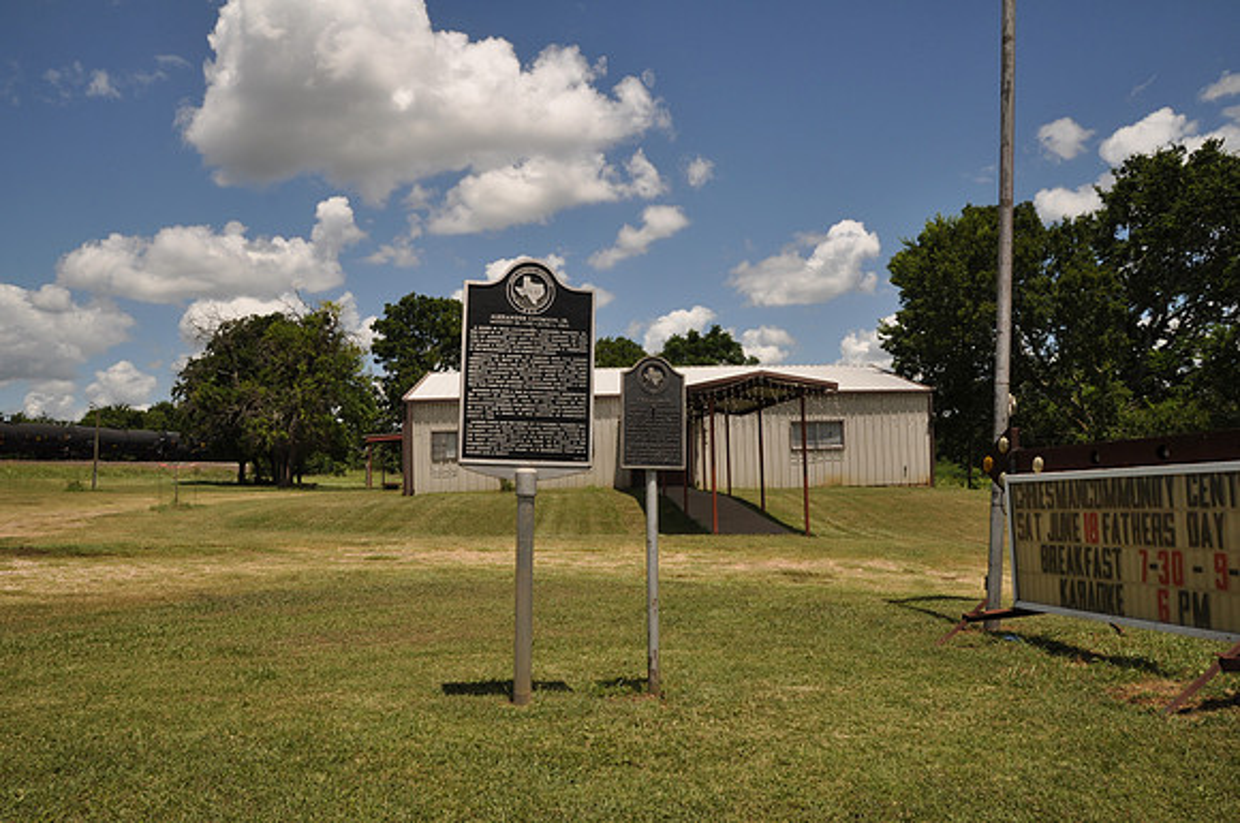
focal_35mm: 26
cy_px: 412
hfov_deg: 70.5
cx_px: 620
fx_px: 877
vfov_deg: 50.3
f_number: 11
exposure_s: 1/125
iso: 200
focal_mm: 17
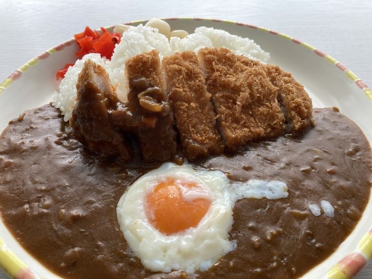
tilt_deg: -44.7
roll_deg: +0.9
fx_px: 301
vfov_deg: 49.7
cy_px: 140
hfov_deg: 63.5
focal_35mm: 28
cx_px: 186
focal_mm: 3.99
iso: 20
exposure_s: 1/607
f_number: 1.8
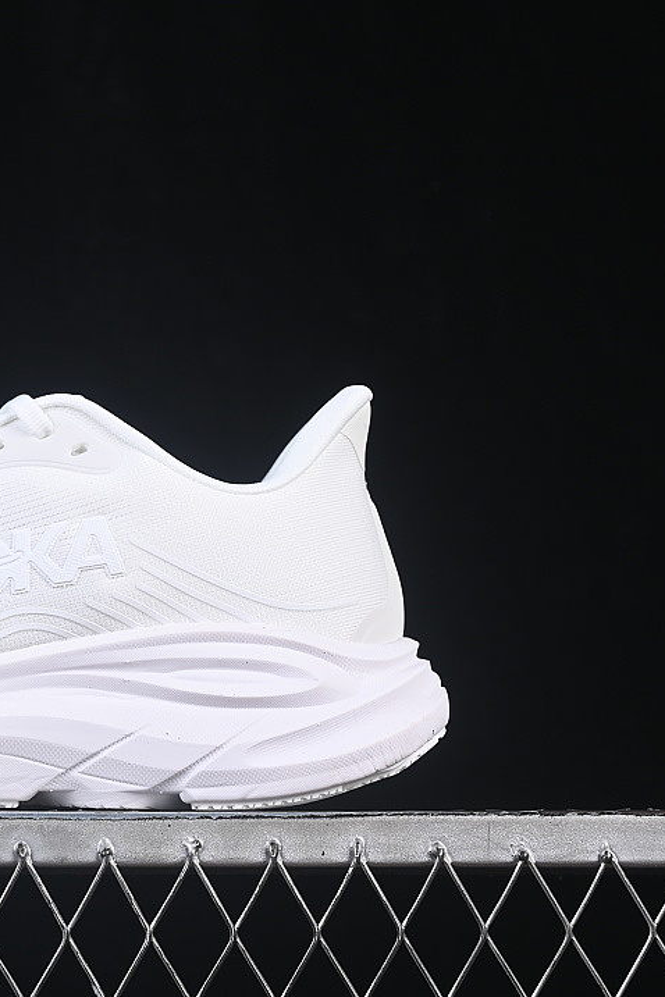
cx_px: -54
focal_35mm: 113
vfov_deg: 18.1
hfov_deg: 11.9
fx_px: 3131
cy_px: 499
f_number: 8
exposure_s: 1/80
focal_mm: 50
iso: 160
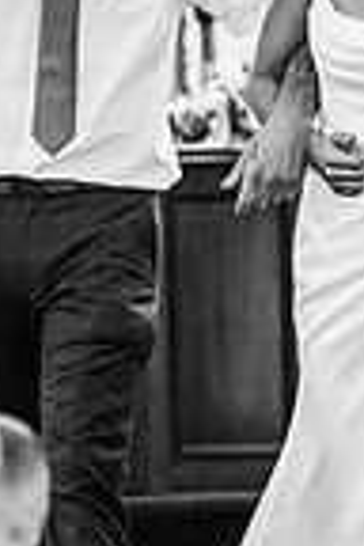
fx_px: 4034
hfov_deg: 5.2
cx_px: 233
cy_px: 136
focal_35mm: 266
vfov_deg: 7.7
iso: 900
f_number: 1.8
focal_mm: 85
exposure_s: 1/200
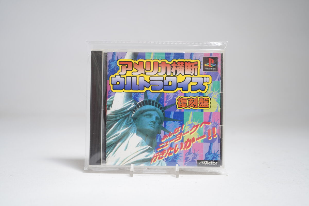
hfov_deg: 42.7
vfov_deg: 29.2
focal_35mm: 46
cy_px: 103
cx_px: 154
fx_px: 395
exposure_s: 1/5
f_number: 5.6
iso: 100
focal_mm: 46
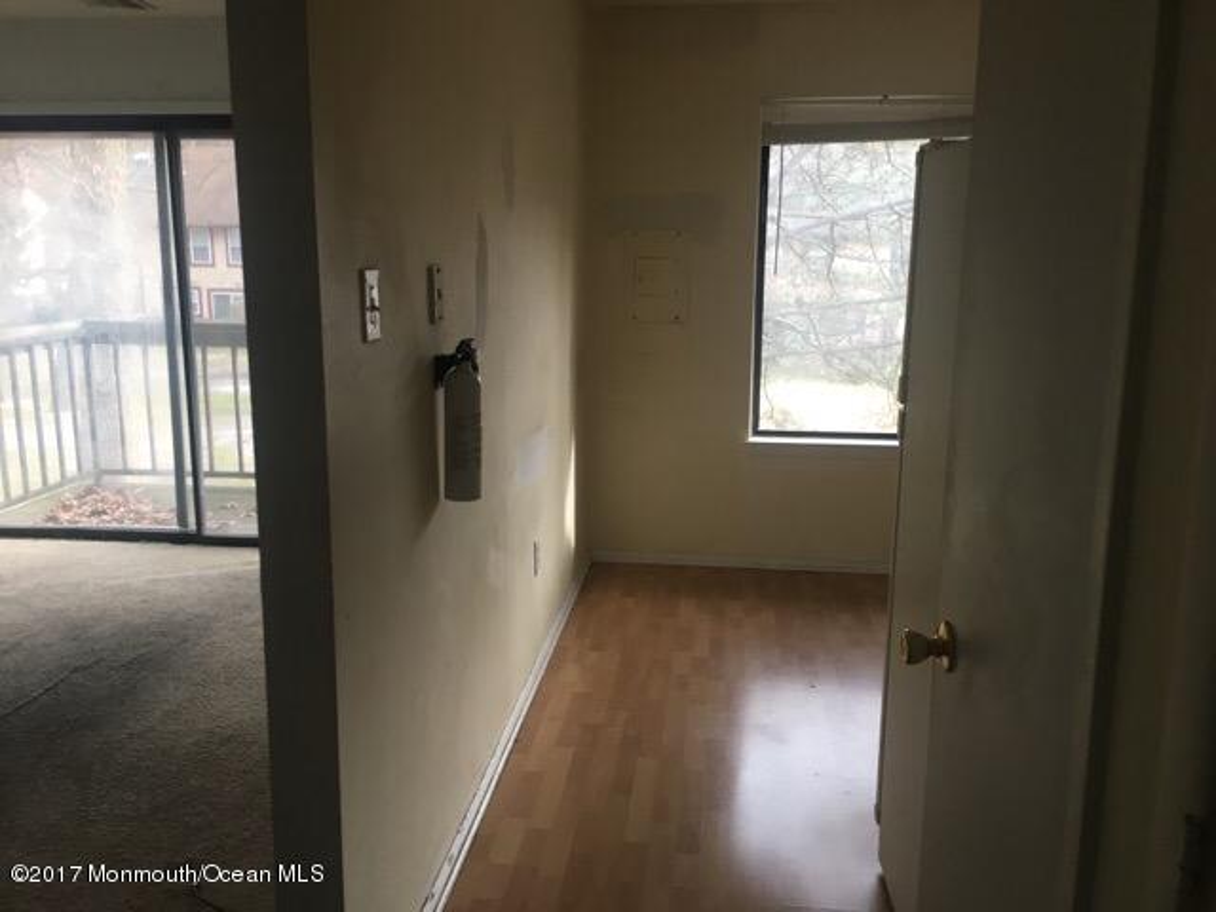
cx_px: 608
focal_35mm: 29
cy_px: 456
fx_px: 1019
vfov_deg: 48.2
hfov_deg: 61.7
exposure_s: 1/40
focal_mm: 4.15
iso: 25
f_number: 2.2
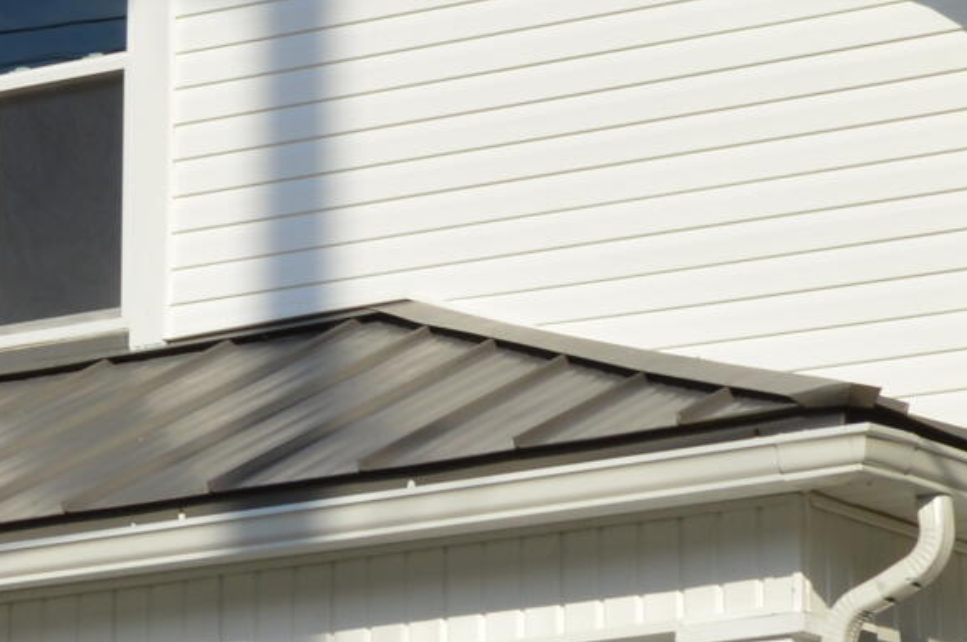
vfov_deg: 7.3
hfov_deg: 11.1
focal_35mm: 185
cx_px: 566
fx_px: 4964
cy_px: 867
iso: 100
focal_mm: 24
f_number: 10
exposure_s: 1/200
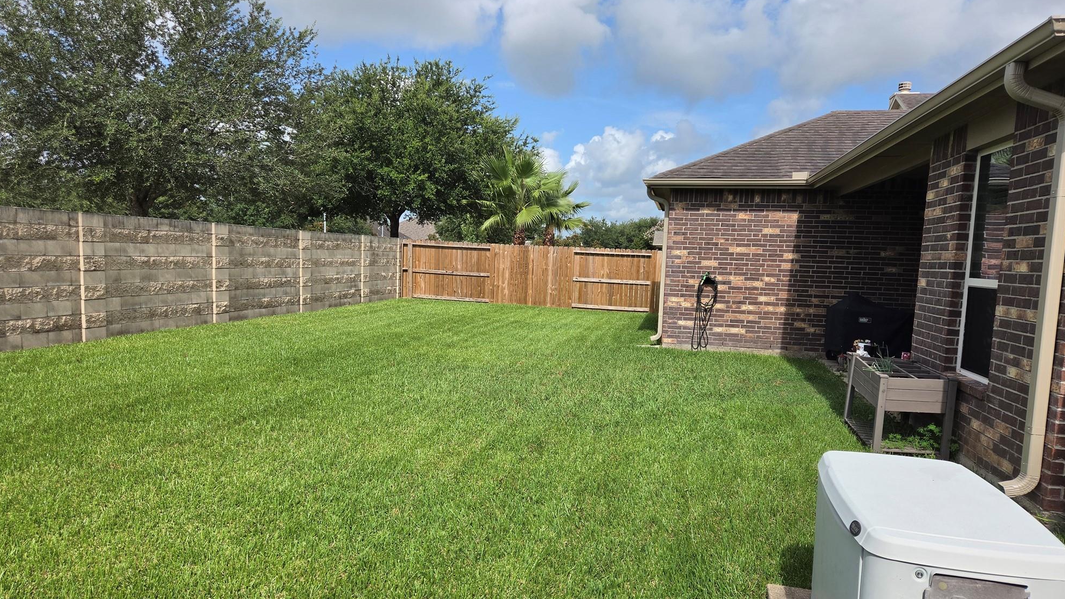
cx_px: 524
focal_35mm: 26
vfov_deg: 44.2
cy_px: 349
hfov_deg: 71.9
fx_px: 734
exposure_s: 1/4756
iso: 80
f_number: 1.8
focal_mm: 5.4
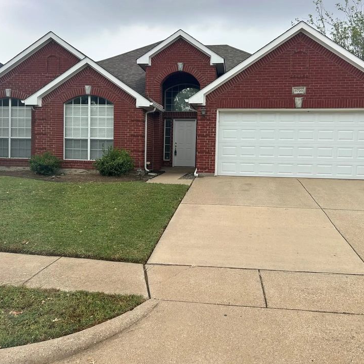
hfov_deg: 49.7
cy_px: 171
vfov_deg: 49.7
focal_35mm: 33
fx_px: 393
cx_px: 178
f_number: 1.5
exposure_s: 1/873
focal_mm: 5.7
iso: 50
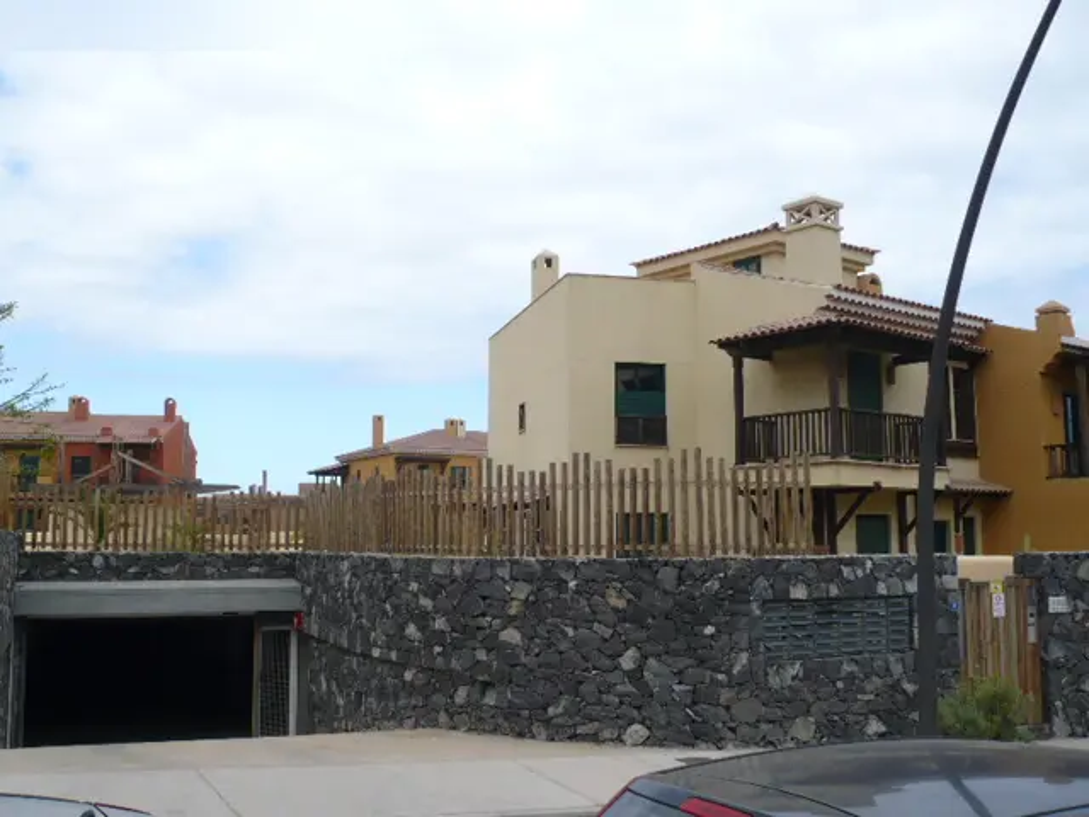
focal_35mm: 35
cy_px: 408
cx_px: 544
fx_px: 1101
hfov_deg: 52.6
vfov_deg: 40.7
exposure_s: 1/160
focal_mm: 5.8
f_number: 8
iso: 100
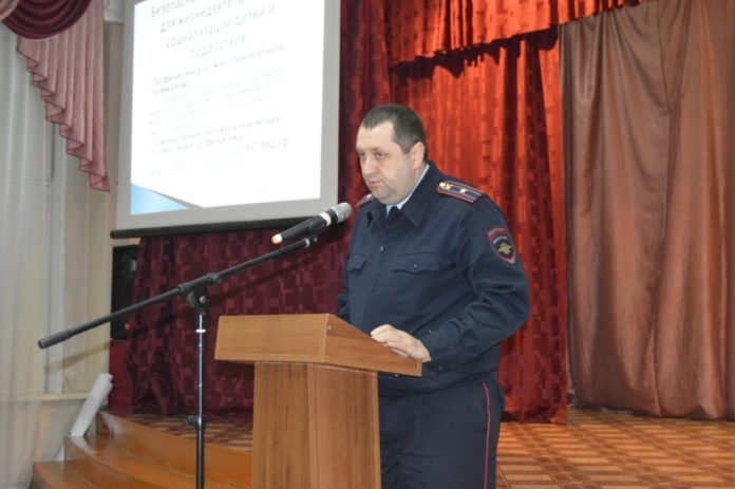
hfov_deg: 37.9
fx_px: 1071
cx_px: 368
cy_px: 244
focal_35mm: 52
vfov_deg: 25.7
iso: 3200
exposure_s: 1/60
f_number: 4.5
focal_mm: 35
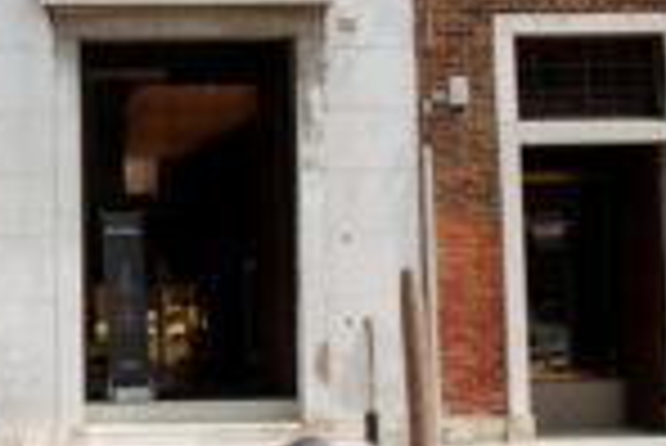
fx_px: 1685
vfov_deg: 14.8
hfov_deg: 21.5
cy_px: -16
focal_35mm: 91
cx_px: -22
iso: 100
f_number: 11
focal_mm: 18
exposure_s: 1/100
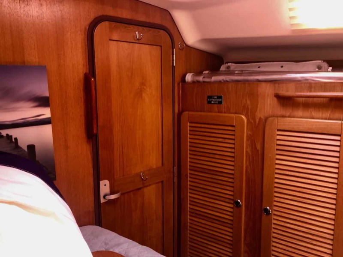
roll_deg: -1.0
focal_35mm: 28
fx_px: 277
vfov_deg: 49.7
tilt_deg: -7.9
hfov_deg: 63.4
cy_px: 128
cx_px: 172
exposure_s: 1/17
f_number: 1.8
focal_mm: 3.99
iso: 40
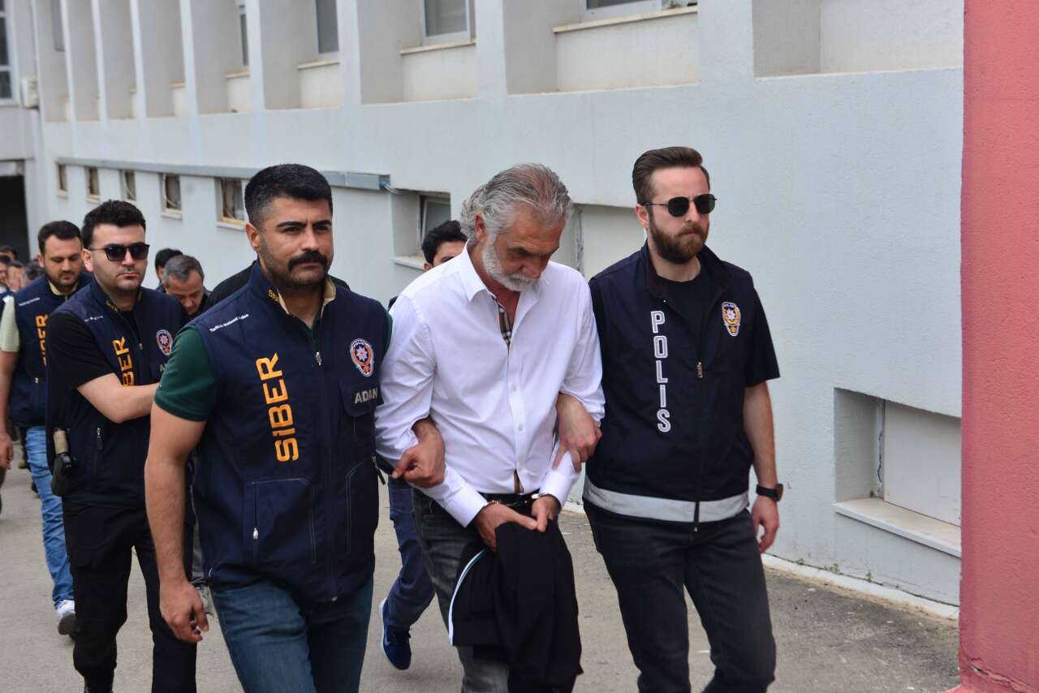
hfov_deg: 36.2
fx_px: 1588
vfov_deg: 24.6
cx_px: 520
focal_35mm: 55
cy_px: 346
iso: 500
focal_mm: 55
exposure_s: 1/800
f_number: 5.6
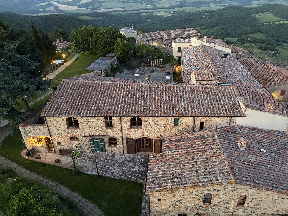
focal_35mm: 26
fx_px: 216
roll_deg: +1.2
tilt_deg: -30.3
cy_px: 108
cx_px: 144
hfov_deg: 67.3
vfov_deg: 53.1
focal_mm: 5.96
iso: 640
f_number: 1.6
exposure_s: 1/33
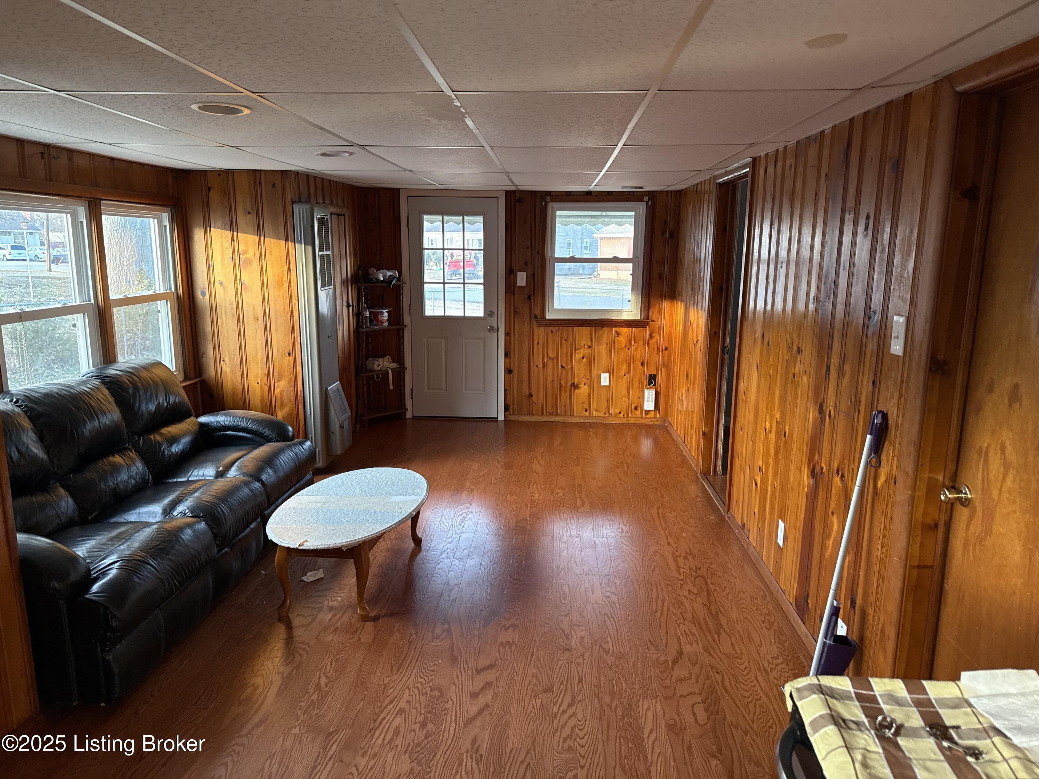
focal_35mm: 24
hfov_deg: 71.6
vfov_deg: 56.8
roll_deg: -0.4
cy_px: 390
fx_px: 720
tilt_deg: -10.7
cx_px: 520
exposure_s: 1/60
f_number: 1.78
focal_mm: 6.76
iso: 400
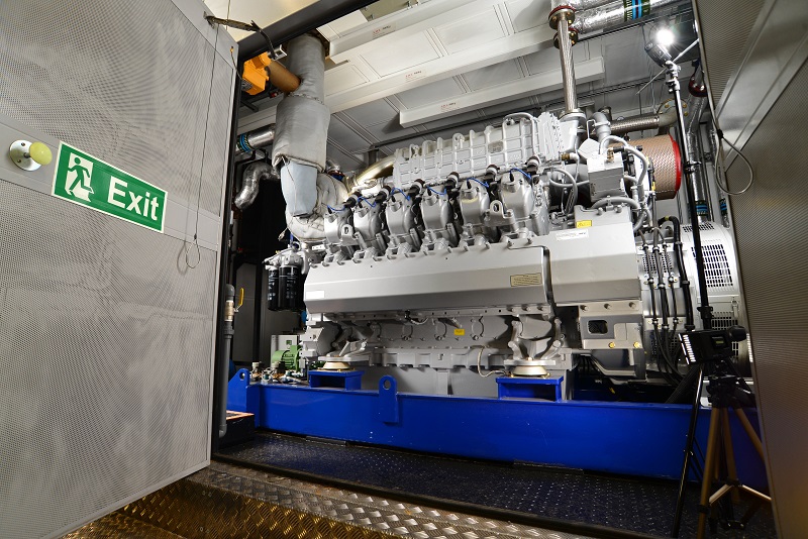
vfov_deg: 67.4
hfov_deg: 90.0
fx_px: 404
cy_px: 270
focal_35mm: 18
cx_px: 404
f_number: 9
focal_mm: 18
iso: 400
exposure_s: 1/15
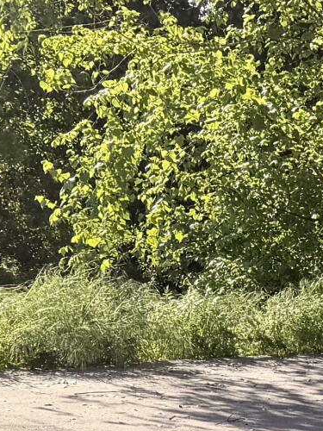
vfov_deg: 13.6
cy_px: 375
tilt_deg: -9.8
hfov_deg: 8.9
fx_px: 1792
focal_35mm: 144
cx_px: 880
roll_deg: -5.1
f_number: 1.78
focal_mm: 6.76
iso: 80
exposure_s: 1/1855
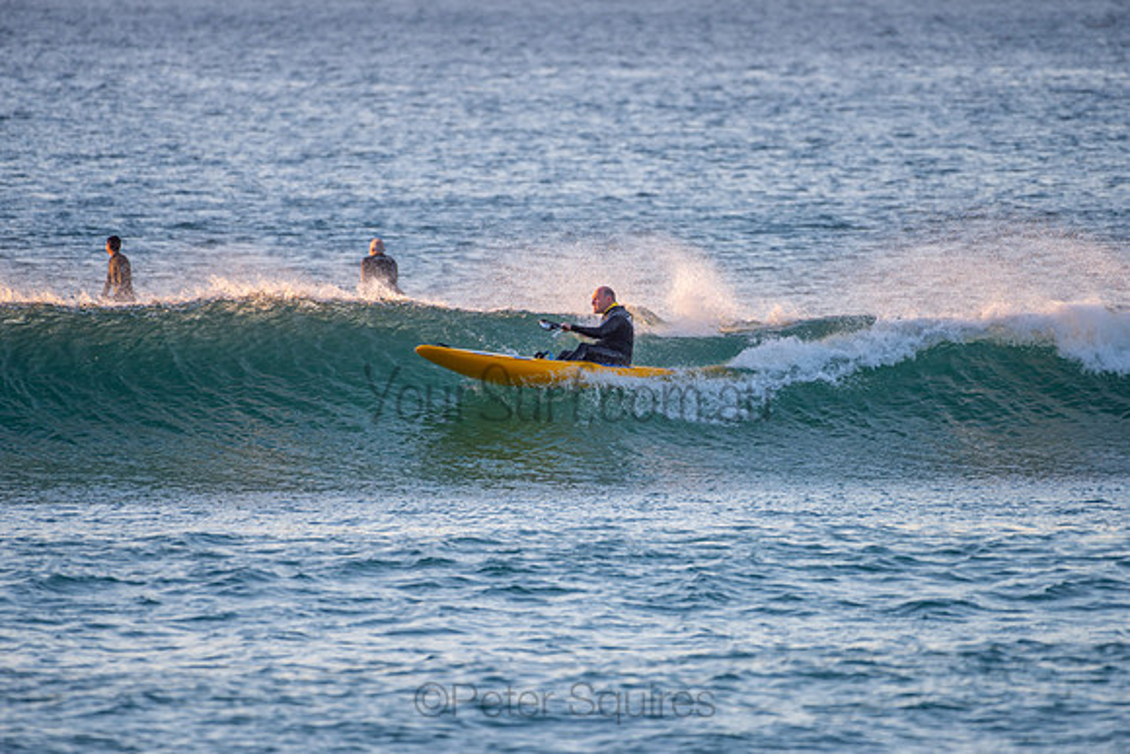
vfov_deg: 2.5
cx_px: 565
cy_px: 377
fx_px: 17026
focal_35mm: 542
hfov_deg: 3.8
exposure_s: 1/200
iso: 200
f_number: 5.6
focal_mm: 500
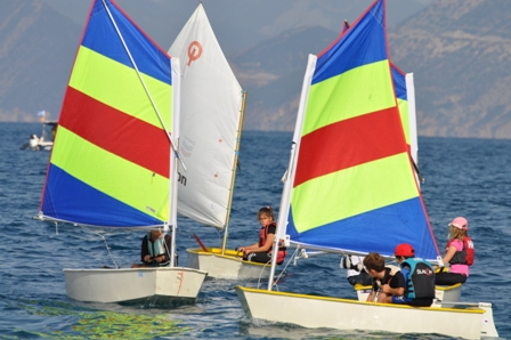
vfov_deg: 3.3
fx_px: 5957
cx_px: 256
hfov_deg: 4.9
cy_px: 170
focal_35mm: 420
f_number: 8
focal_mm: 280
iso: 200
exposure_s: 1/1000
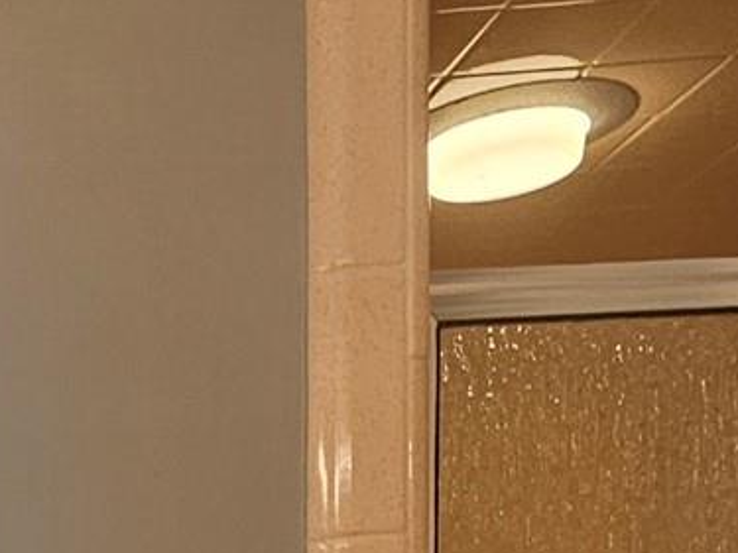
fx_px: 1513
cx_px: -461
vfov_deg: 17.5
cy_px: 943
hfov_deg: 21.5
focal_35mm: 71
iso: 100
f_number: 2.2
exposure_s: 1/60
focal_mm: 2.2
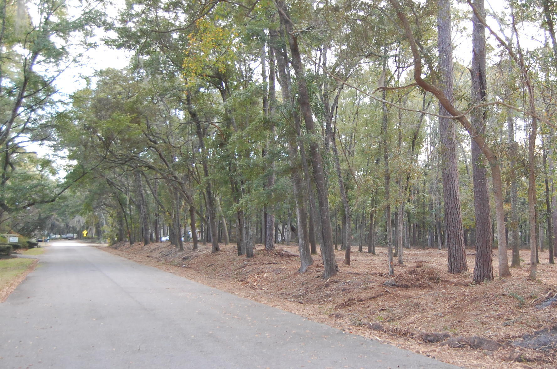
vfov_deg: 31.8
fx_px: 649
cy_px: 171
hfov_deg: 46.2
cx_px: 334
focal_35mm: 42
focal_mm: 22
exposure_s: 1/60
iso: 1000
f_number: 3.8
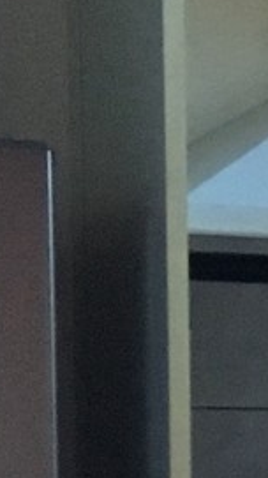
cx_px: 1585
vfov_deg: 9.5
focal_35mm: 224
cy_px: 584
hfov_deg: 4.3
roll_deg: -1.4
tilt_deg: -3.9
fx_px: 2836
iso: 200
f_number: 2.2
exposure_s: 1/20
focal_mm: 4.15
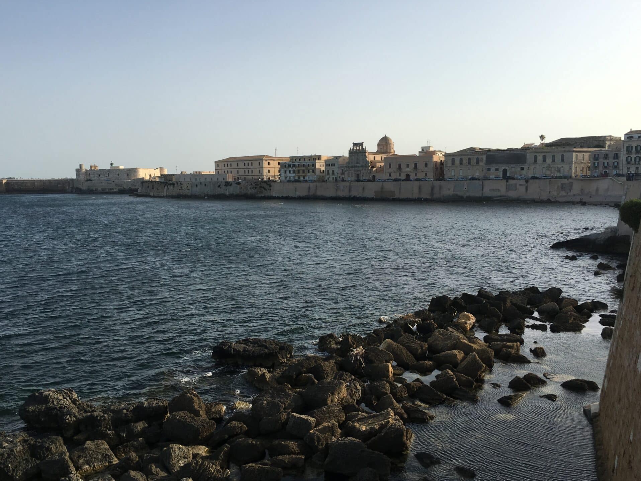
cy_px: 251
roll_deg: +1.2
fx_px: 574
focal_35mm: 31
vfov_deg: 45.4
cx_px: 310
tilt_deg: -7.6
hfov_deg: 58.3
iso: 25
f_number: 2.2
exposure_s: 1/1183
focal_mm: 4.15
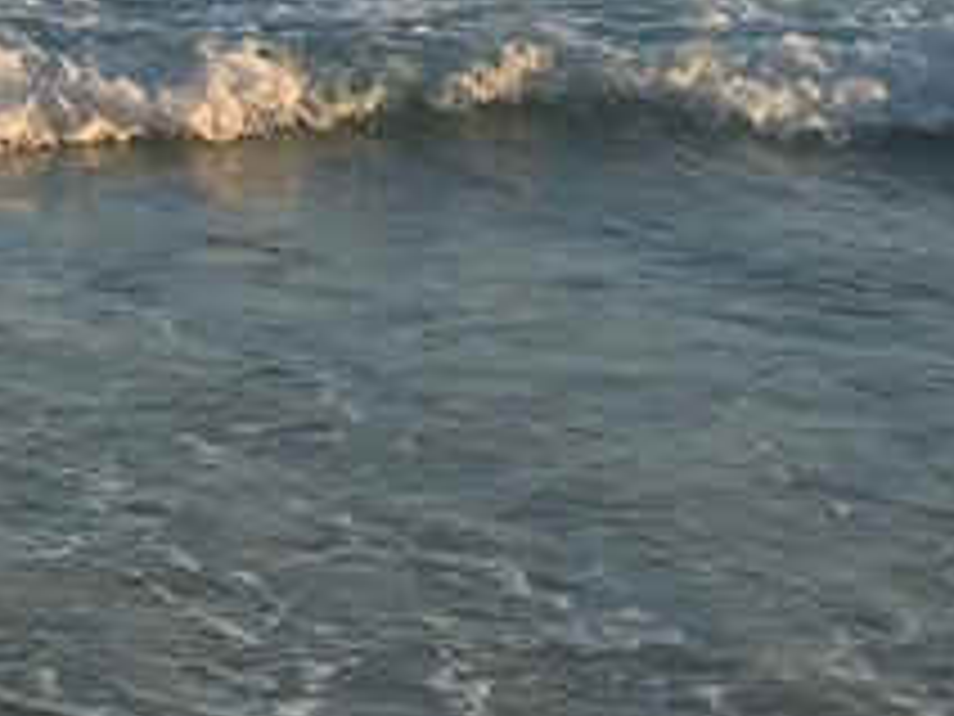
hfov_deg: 11.3
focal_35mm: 164
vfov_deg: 8.6
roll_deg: +0.0
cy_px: -716
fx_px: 4520
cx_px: -729
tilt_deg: +1.8
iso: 32
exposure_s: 1/719
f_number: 2.2
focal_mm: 4.15
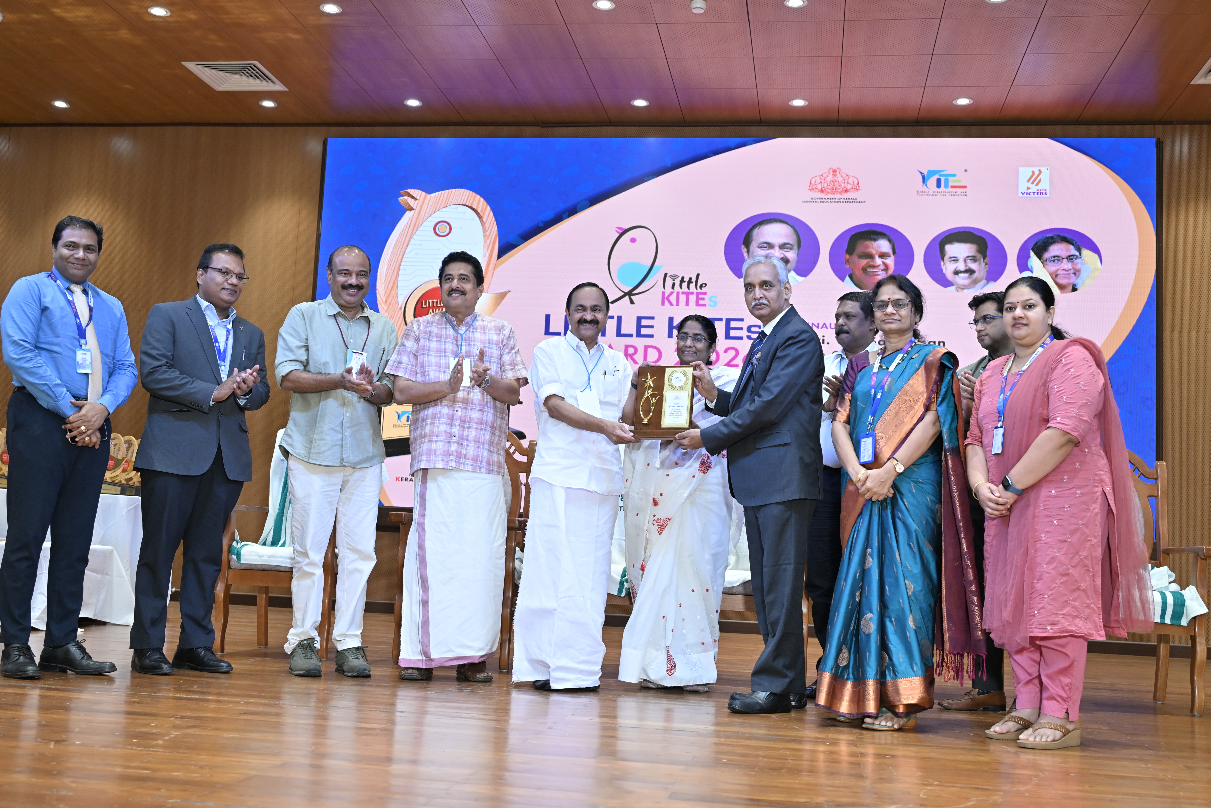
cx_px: 606
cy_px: 404
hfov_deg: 49.6
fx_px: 1312
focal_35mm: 39
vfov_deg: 34.2
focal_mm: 39
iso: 1250
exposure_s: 1/160
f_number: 4
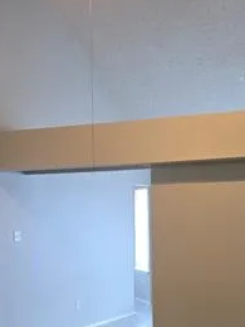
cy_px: 240
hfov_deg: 21.6
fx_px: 642
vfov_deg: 28.2
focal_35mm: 68
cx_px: 146
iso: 125
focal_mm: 5.4
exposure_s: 1/24
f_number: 1.8
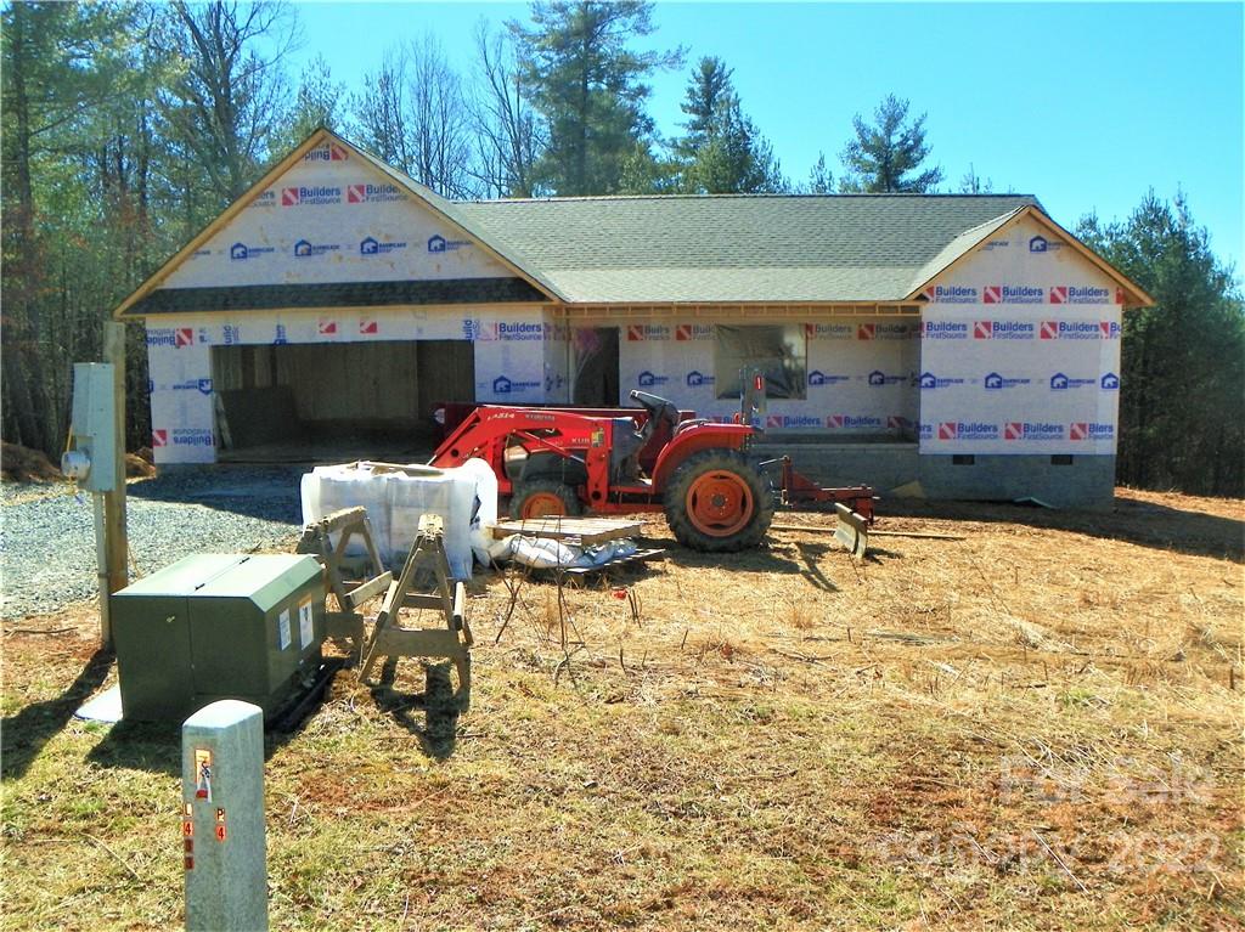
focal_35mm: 26
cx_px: 622
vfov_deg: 53.0
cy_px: 466
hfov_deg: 67.3
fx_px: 935
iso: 64
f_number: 5
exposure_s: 1/400
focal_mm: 4.6
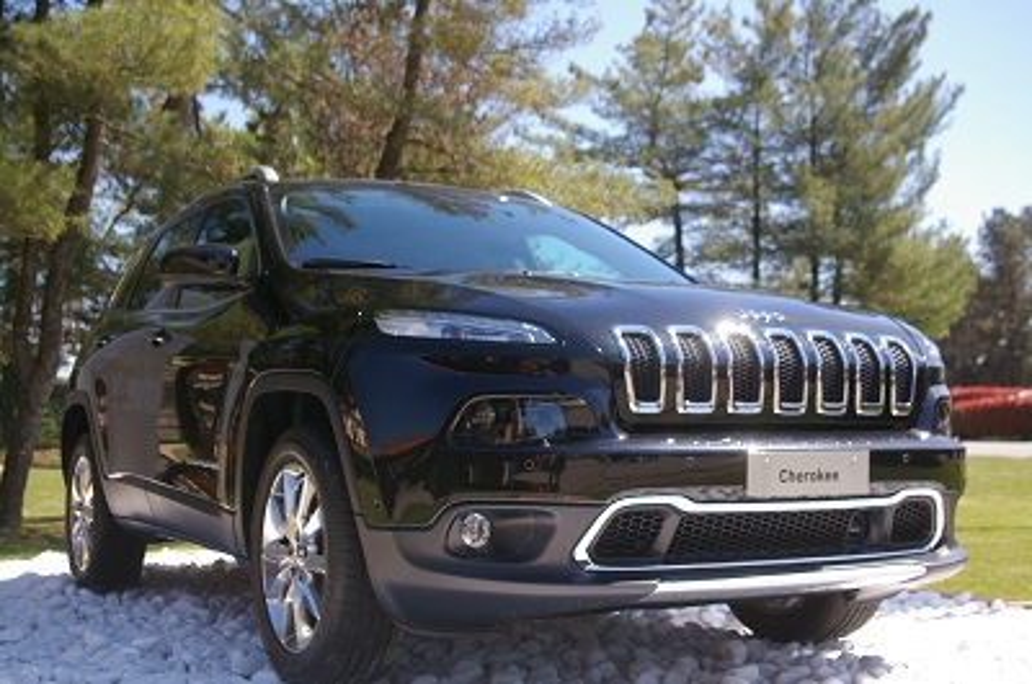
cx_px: 516
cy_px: 342
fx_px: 1416
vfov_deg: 27.1
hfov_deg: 40.0
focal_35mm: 50
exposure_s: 1/500
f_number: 5.6
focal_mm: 33
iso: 200
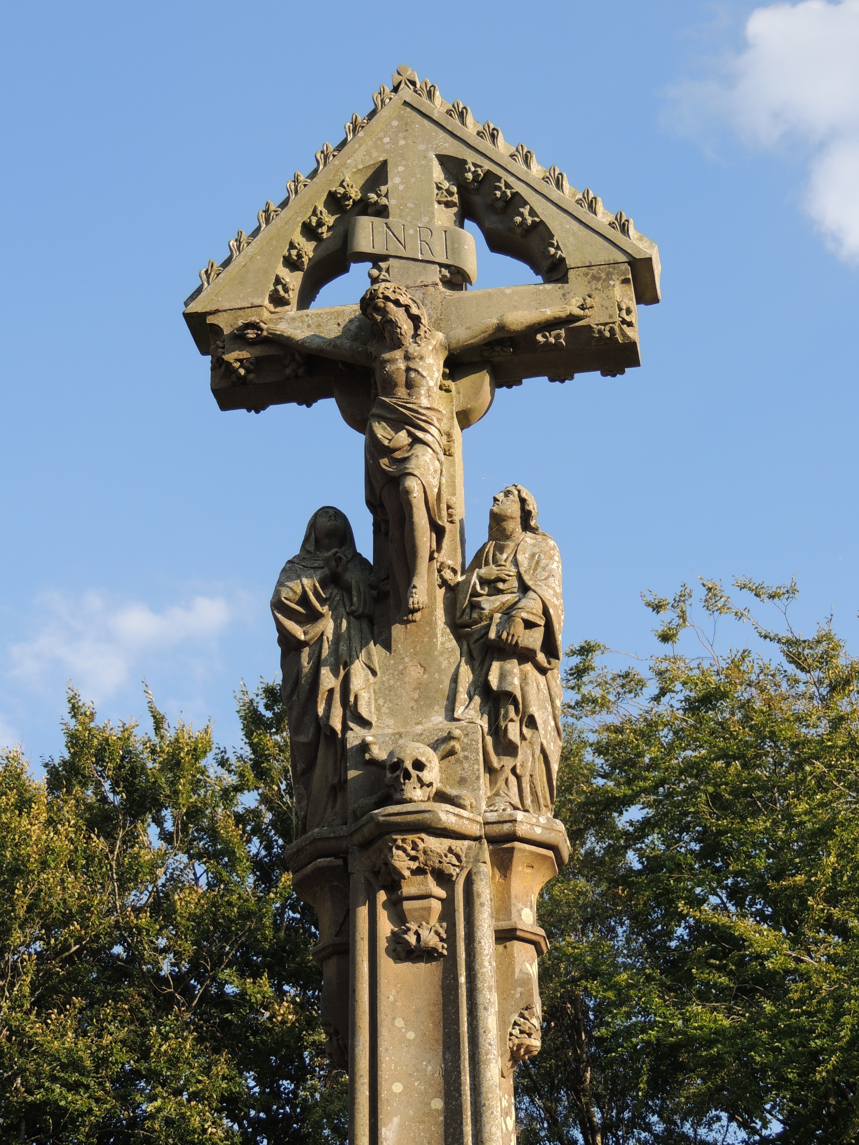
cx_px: 430
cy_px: 572
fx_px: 2812
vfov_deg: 23.0
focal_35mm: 85
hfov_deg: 17.4
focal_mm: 15.1
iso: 100
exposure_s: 1/400
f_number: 4
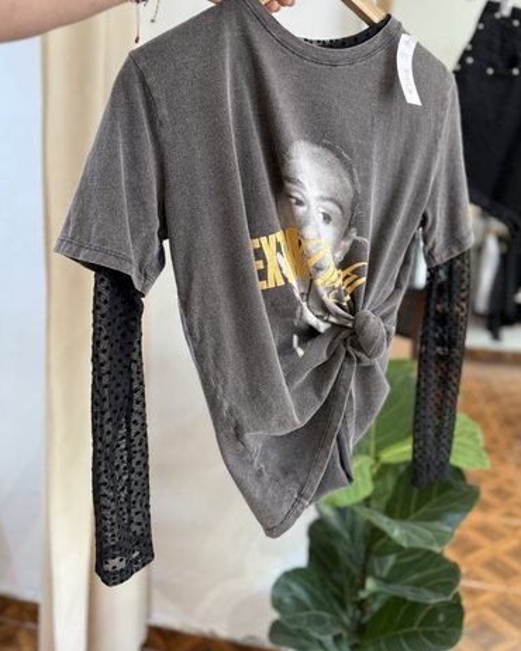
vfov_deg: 63.9
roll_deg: -2.4
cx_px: 269
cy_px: 285
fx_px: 521
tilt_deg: -8.1
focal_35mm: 27
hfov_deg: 53.1
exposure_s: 1/105
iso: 200
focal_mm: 6.76
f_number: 1.78
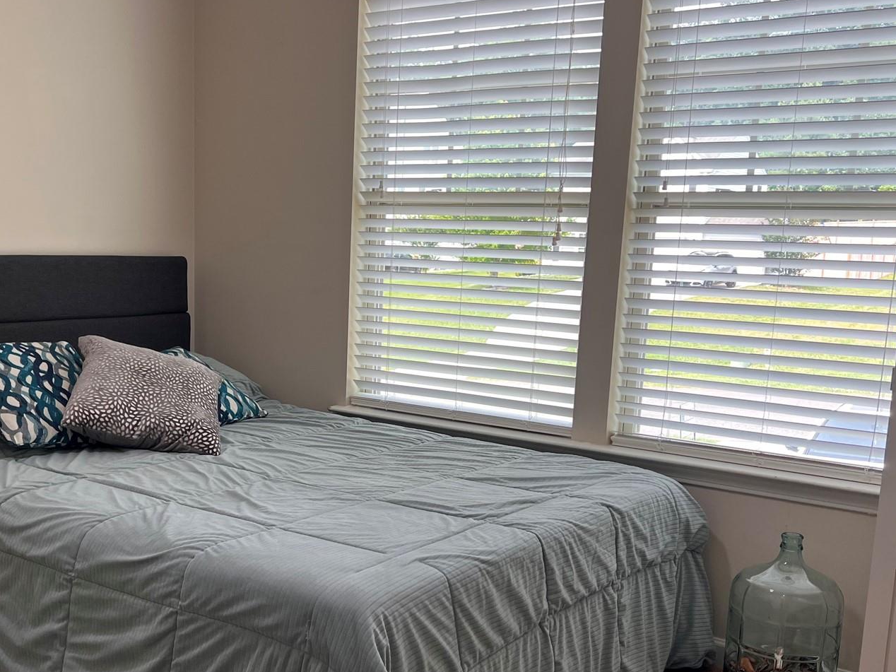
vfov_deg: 34.2
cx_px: 372
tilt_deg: -10.2
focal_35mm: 42
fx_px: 1087
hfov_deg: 44.6
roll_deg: -1.2
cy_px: 422
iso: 32
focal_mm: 5.7
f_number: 1.5
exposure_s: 1/143
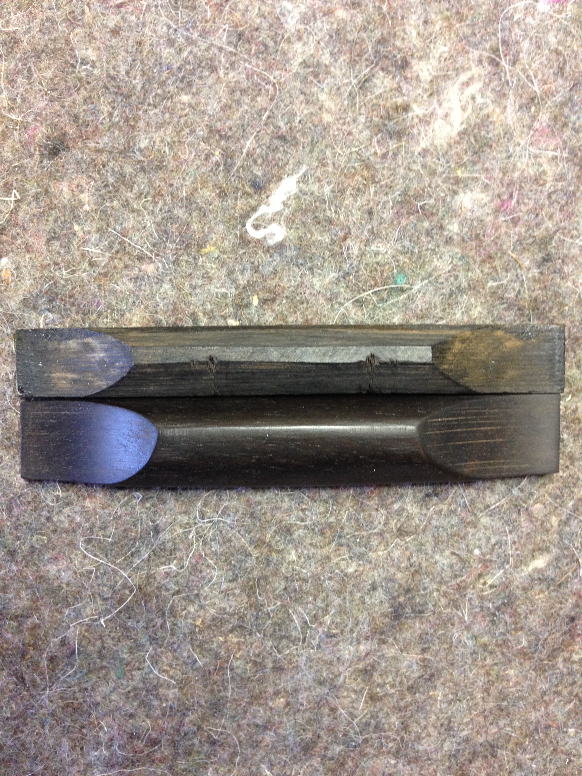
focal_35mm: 33
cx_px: 291
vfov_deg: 55.4
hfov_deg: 42.9
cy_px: 388
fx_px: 740
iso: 200
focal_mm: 4.12
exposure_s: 1/20
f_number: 2.4
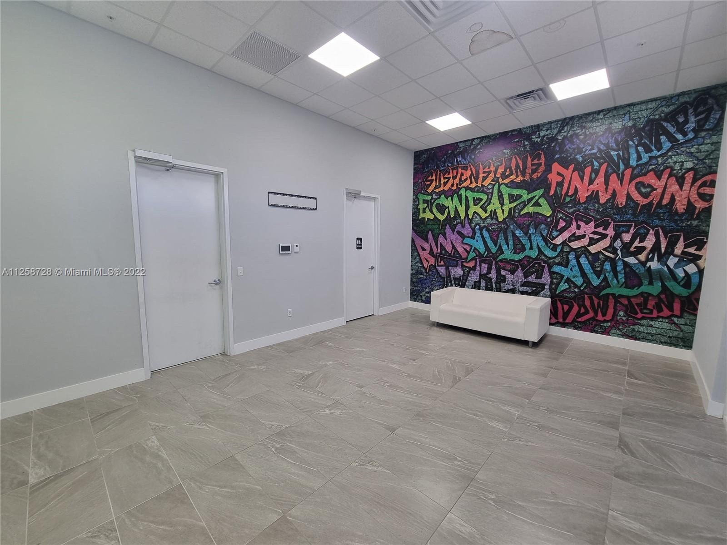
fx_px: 273
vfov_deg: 89.9
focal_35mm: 13
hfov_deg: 106.2
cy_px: 272
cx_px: 364
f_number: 2.2
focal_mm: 2.2
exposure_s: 1/60
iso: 100
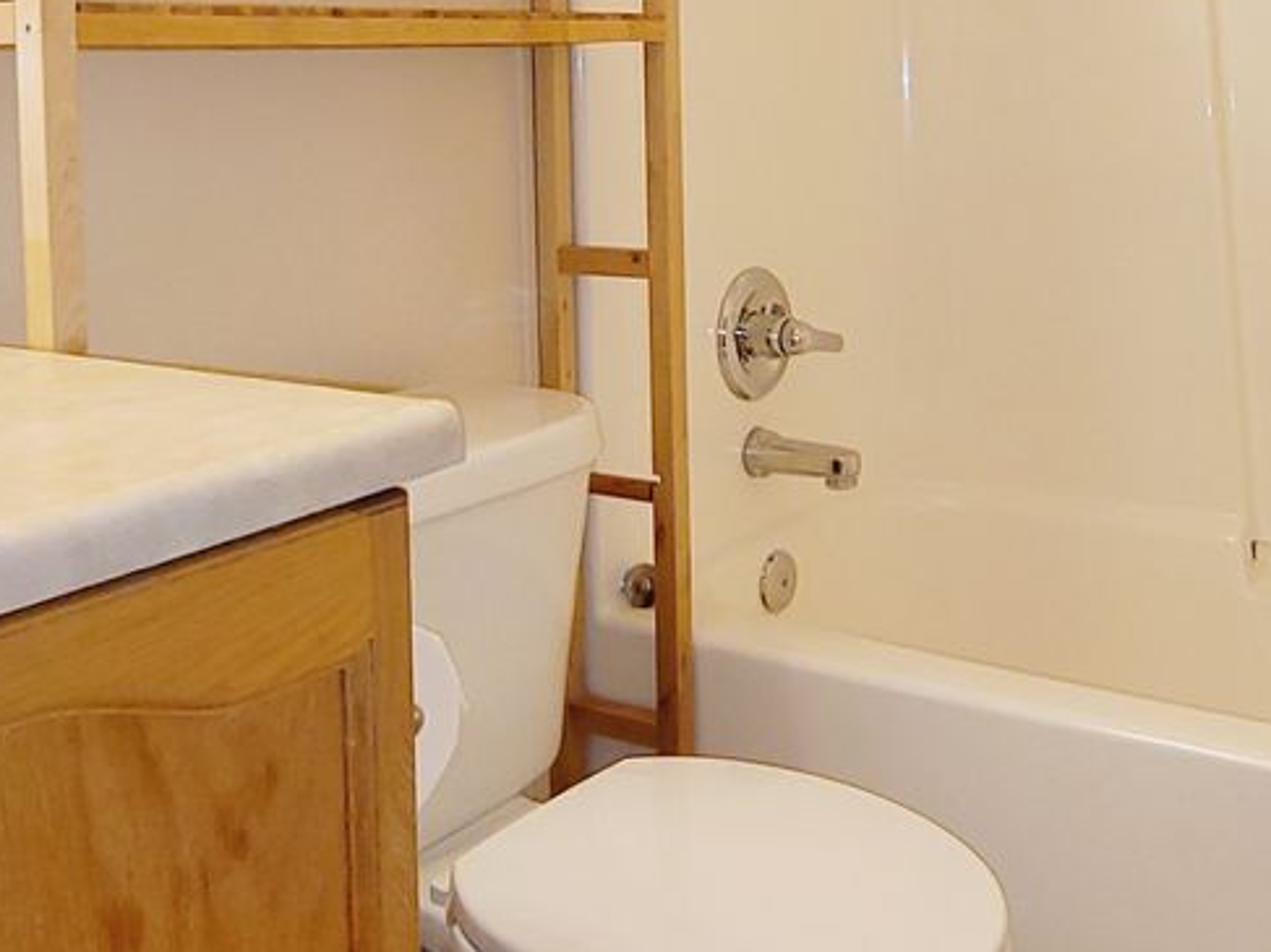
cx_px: 694
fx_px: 1505
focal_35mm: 41
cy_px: 99
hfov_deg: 45.7
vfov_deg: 33.3
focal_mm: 2.2
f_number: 2.2
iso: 125
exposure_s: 1/59
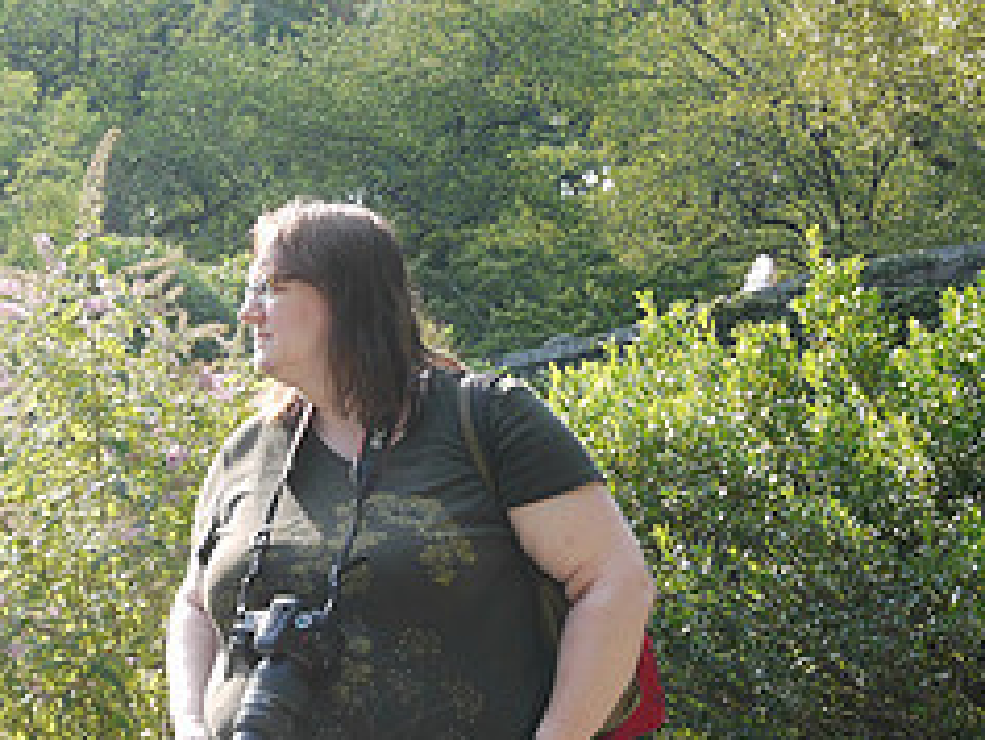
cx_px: -12
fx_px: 2790
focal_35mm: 98
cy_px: 559
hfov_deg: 19.4
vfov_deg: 15.0
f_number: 5.6
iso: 100
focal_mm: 20
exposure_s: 1/80
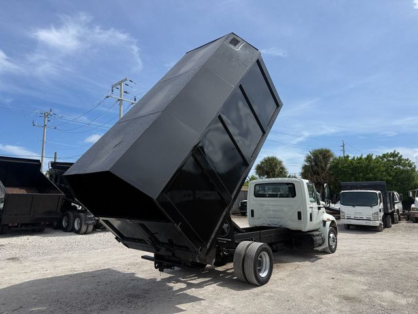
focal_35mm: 24
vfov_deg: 56.8
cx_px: 209
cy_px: 157
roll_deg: +0.2
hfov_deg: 71.6
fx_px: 290
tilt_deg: +9.7
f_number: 1.78
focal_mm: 6.76
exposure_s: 1/6173
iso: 80
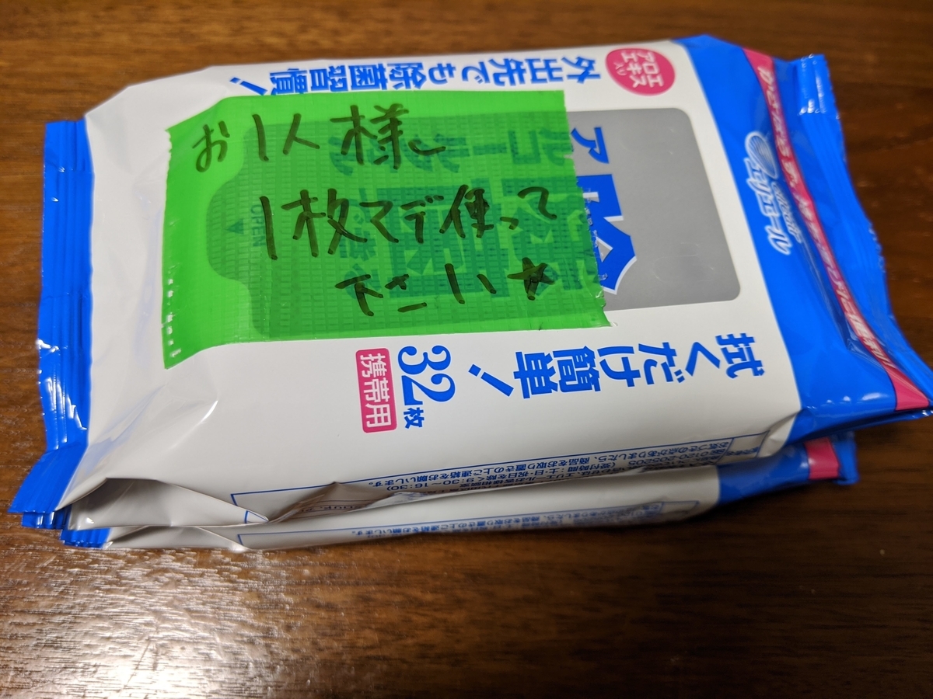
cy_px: 350
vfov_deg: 51.4
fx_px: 728
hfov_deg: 65.3
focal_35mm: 27
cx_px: 466
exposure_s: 1/30
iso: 71
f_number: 1.8
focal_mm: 4.44
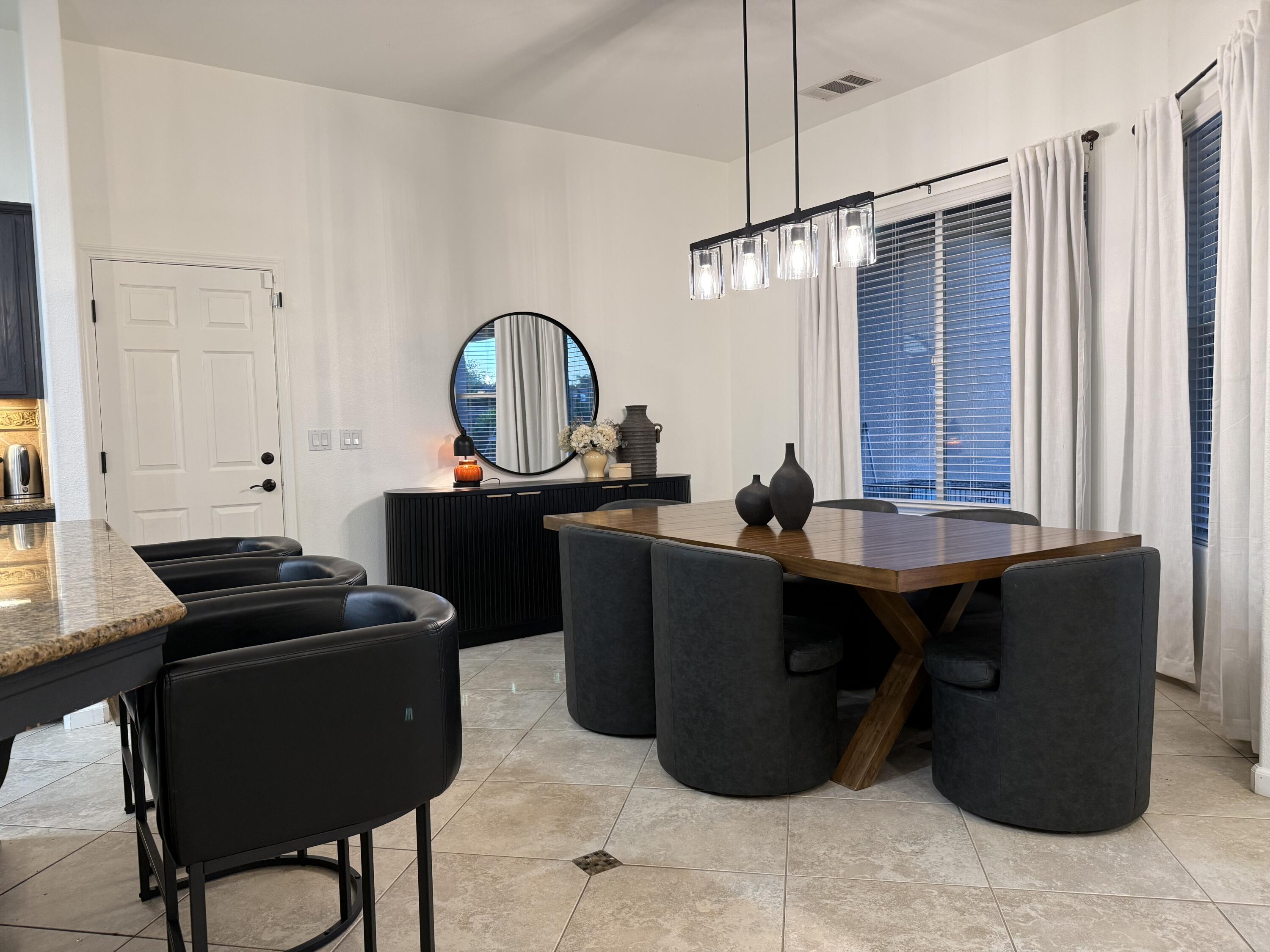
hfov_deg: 71.6
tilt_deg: -3.0
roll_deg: +1.6
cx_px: 635
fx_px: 881
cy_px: 476
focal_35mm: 24
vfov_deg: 56.8
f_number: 1.78
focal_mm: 6.76
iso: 250
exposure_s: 1/60
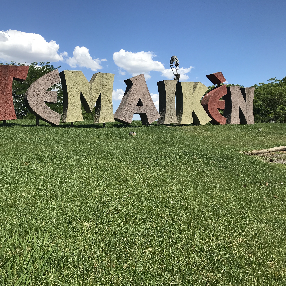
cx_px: 119
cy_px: 146
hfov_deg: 48.3
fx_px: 318
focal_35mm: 34
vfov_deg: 48.4
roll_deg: -0.1
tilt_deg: -1.6
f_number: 1.8
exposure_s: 1/2817
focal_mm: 3.99
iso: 20
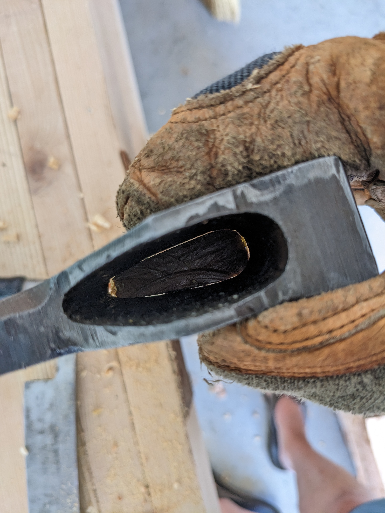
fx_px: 400
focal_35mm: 27
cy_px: 256
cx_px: 192
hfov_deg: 51.4
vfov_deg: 65.3
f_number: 1.73
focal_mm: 4.38
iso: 99
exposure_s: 1/40
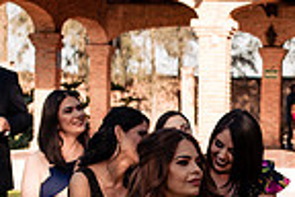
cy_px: 184
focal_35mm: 141
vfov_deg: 9.7
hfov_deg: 14.5
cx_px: 229
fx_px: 1155
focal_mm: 35
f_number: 4
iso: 125
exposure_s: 1/500
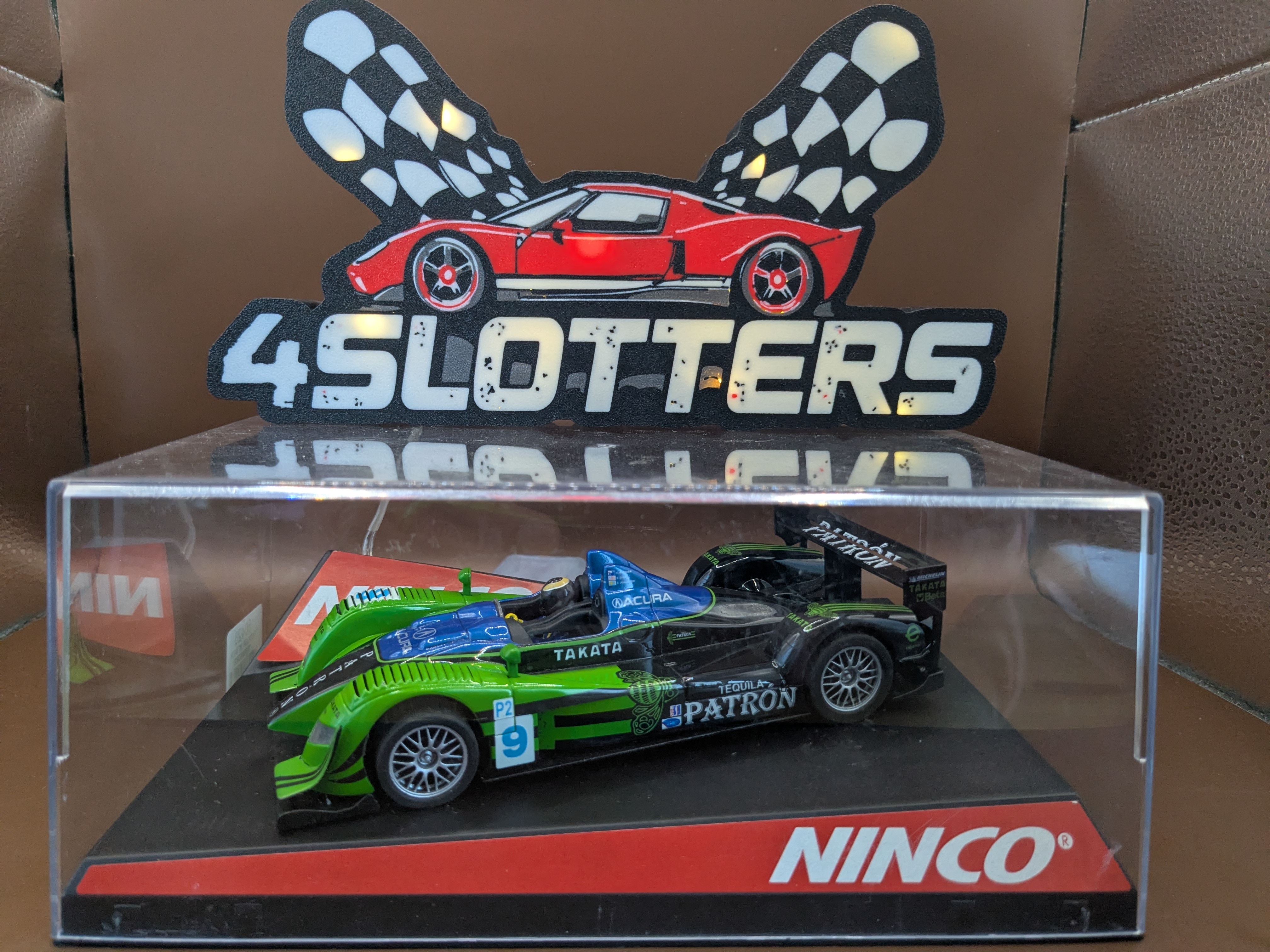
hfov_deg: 65.3
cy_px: 476
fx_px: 991
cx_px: 635
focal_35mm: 27
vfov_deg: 51.4
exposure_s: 1/50
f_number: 1.73
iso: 158
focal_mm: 4.38
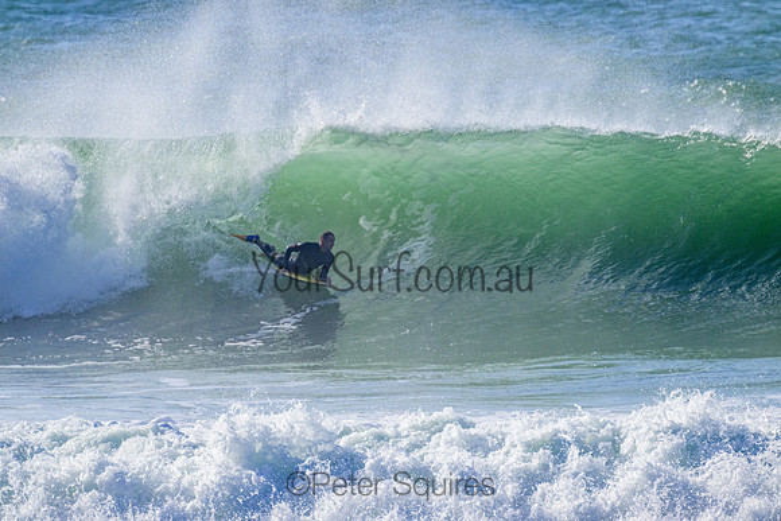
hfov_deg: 2.6
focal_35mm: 800
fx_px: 17359
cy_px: 260
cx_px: 390
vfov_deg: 1.7
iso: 900
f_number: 11
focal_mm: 800
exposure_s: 1/2000
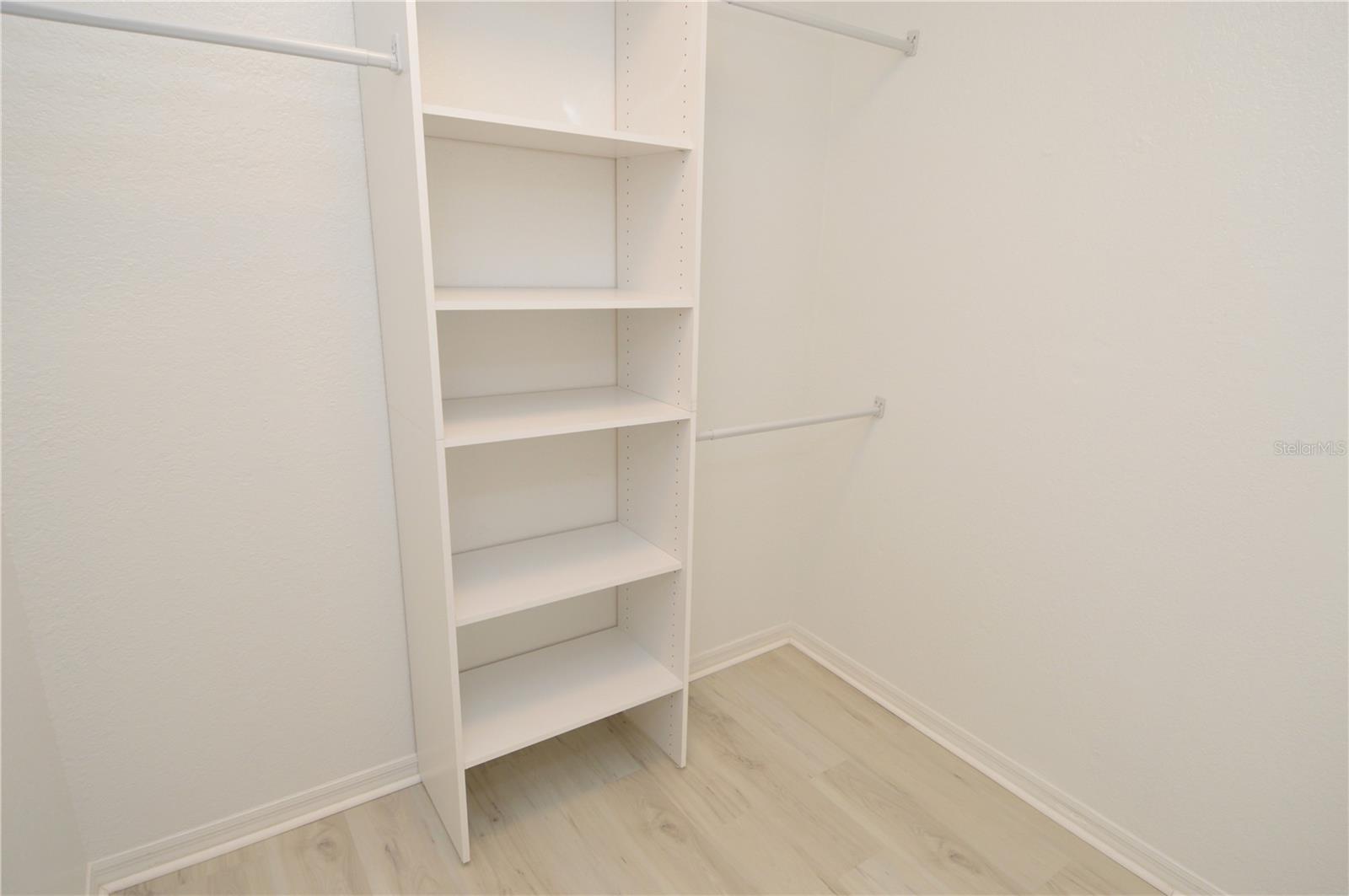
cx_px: 674
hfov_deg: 90.1
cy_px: 448
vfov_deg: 67.3
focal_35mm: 18
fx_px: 674
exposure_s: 1/80
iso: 400
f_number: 4.5
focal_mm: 12
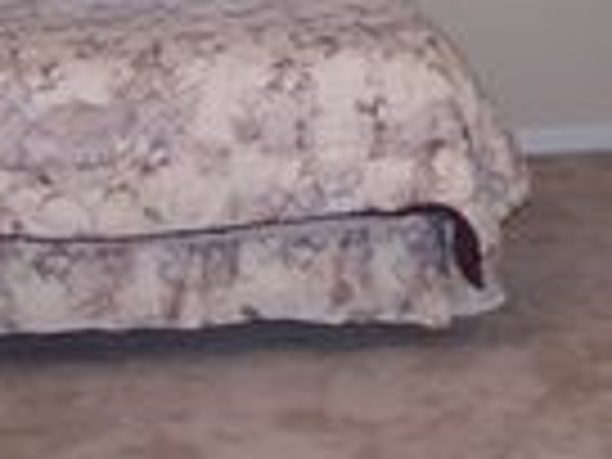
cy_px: -36
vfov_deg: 14.1
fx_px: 1821
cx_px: 288
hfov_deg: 19.1
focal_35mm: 103
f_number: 2.8
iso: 140
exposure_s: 1/60
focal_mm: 6.3
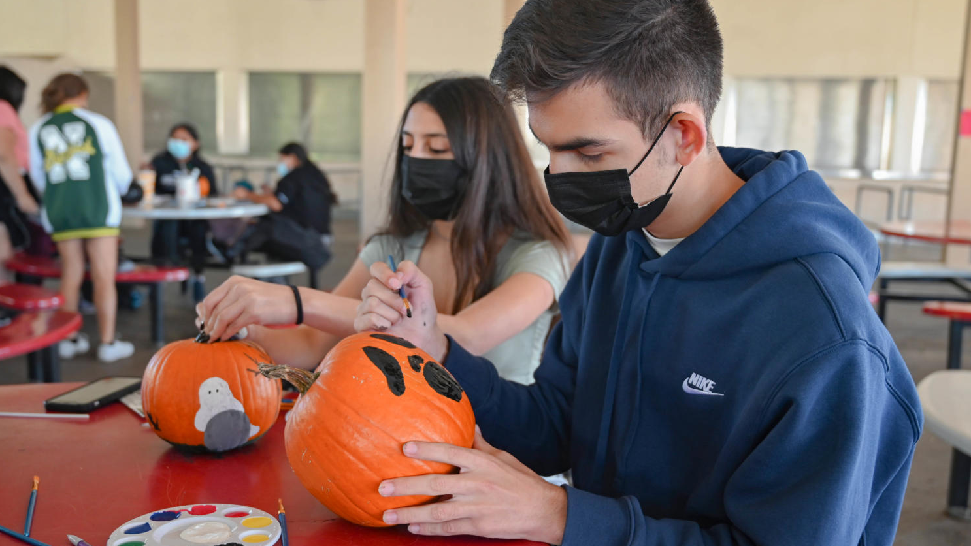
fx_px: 941
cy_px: 277
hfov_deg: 54.6
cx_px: 488
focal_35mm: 37
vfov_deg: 32.4
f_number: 4
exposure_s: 1/125
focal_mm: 34.5
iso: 800
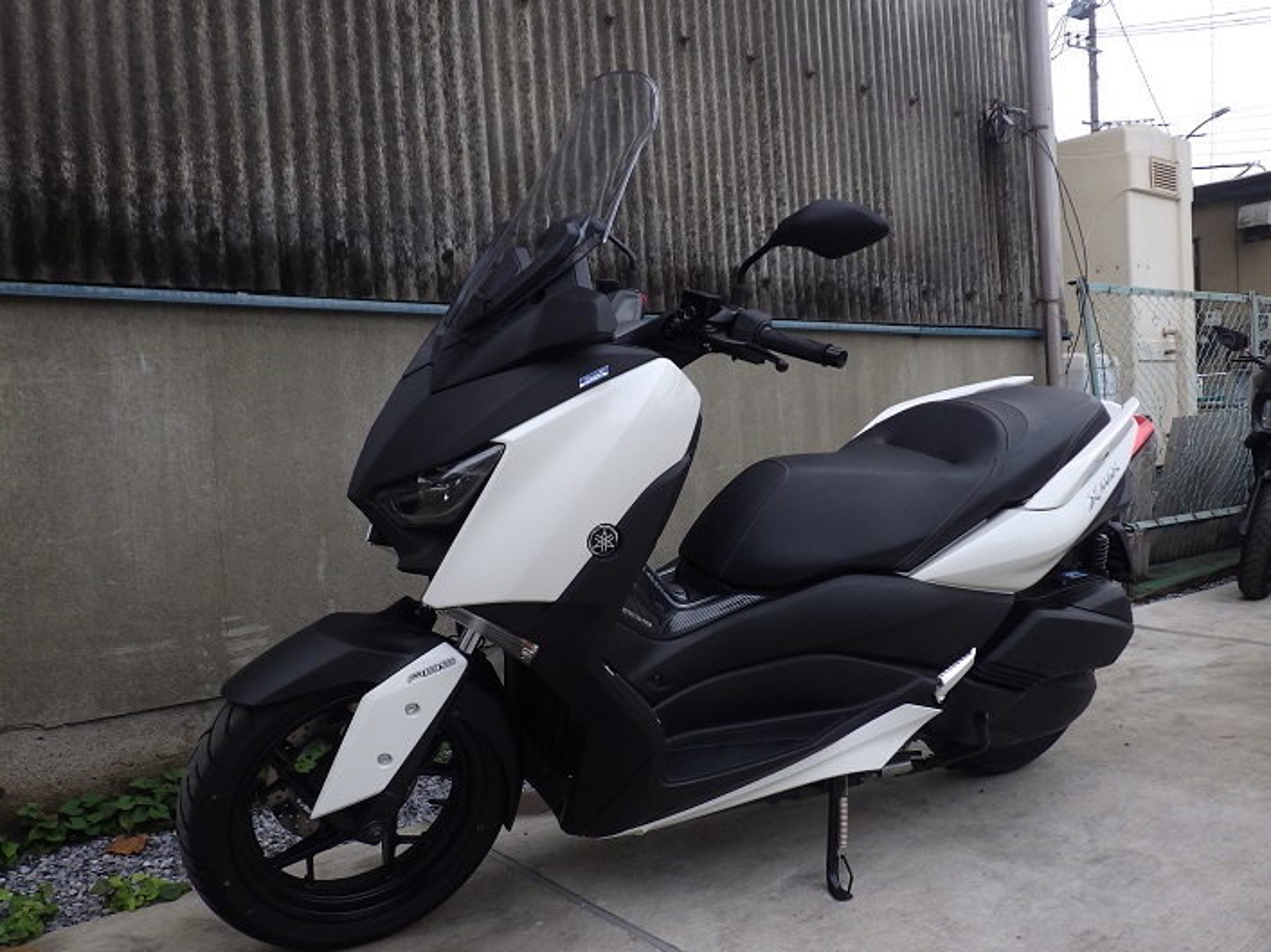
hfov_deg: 63.5
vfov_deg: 49.7
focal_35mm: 28
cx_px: 636
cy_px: 476
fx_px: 1028
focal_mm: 5
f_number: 3.5
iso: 125
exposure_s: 1/200
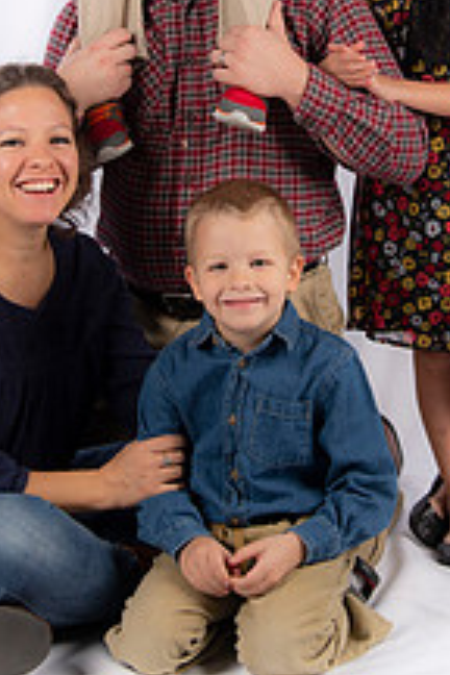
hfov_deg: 13.7
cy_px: 103
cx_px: 242
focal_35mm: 100
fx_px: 1875
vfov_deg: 20.1
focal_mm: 48
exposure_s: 1/200
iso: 100
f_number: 5.6
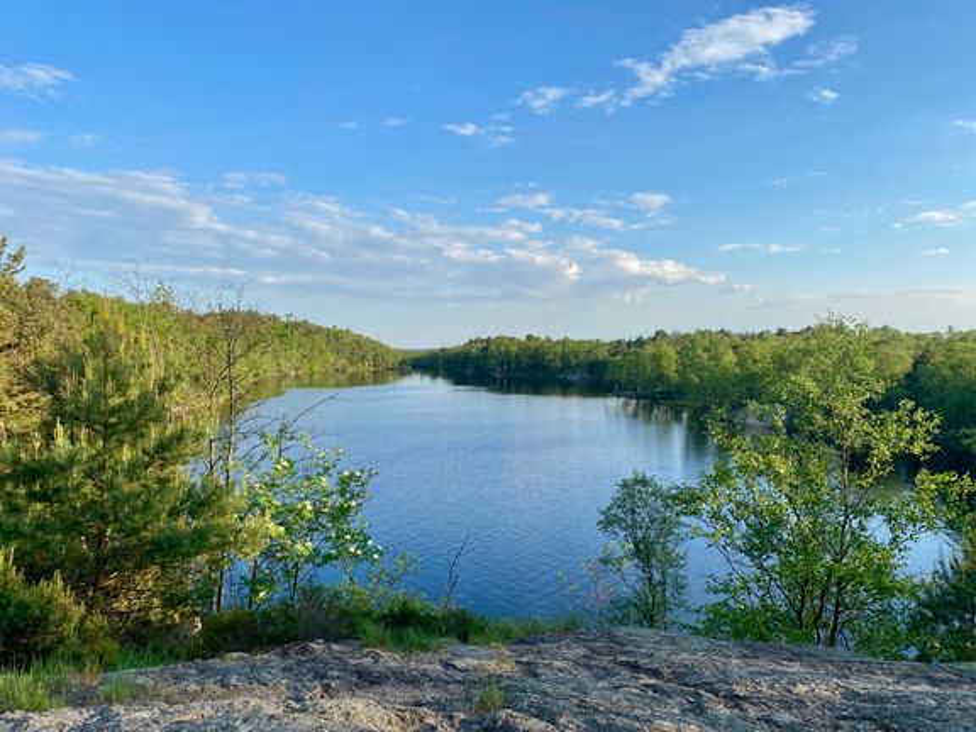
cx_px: 488
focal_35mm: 26
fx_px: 733
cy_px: 366
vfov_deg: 53.1
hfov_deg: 67.3
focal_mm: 4.25
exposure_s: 1/1838
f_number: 1.8
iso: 32
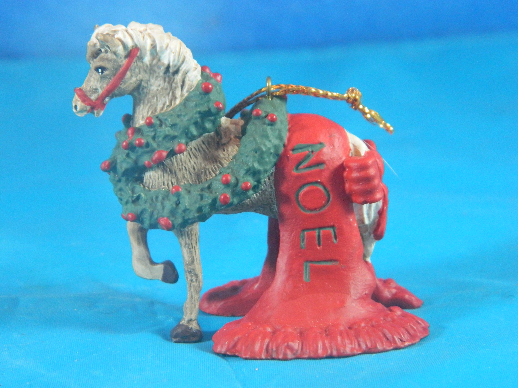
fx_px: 1930
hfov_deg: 15.3
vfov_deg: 11.5
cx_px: 259
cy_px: 194
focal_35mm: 129
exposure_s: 1/15
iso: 400
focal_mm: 23.2
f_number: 4.7
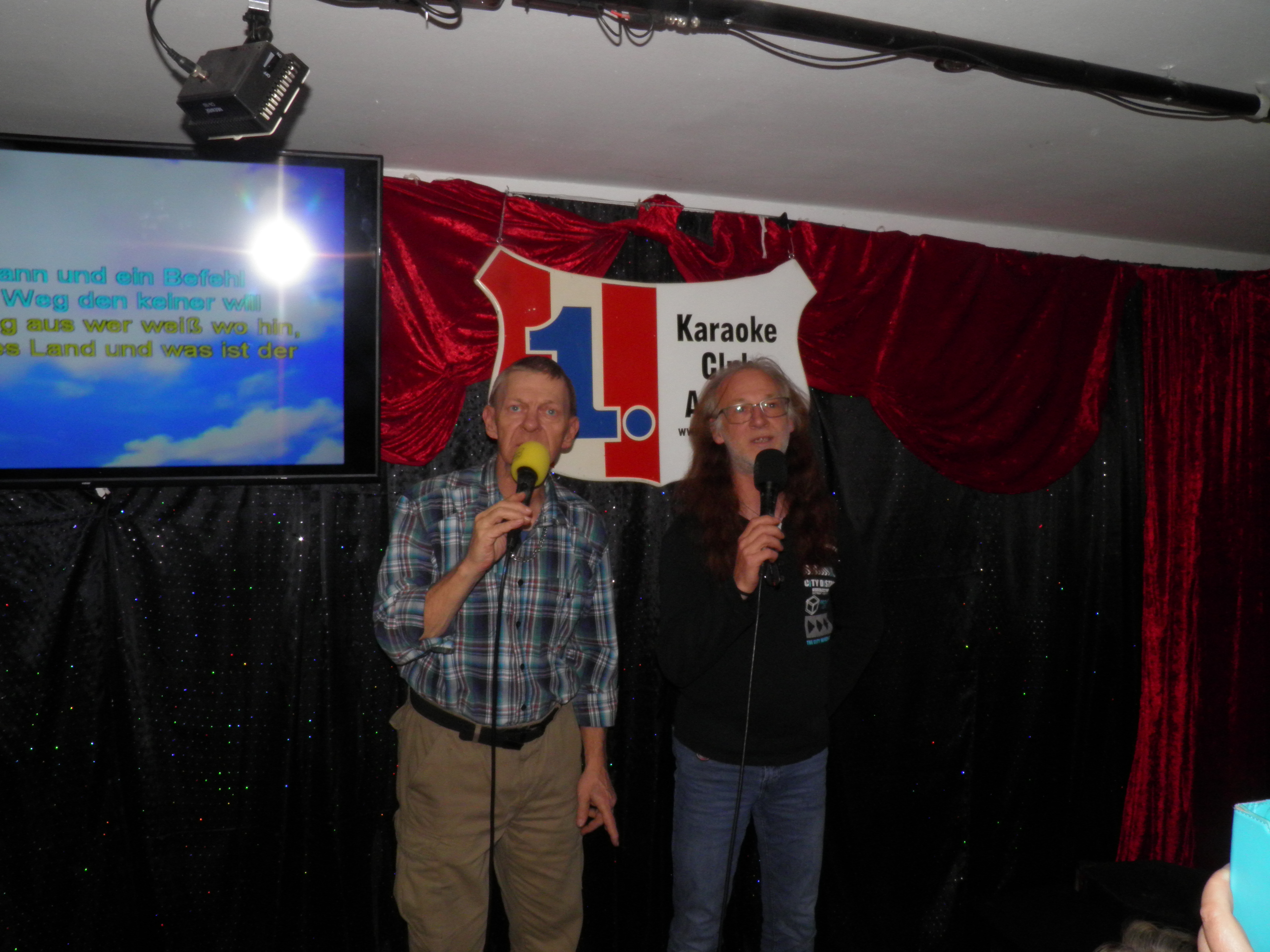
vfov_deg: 49.7
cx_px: 635
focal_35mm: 28
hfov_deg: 63.4
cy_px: 476
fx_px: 1027
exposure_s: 1/30
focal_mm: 4.9
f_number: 8
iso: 160
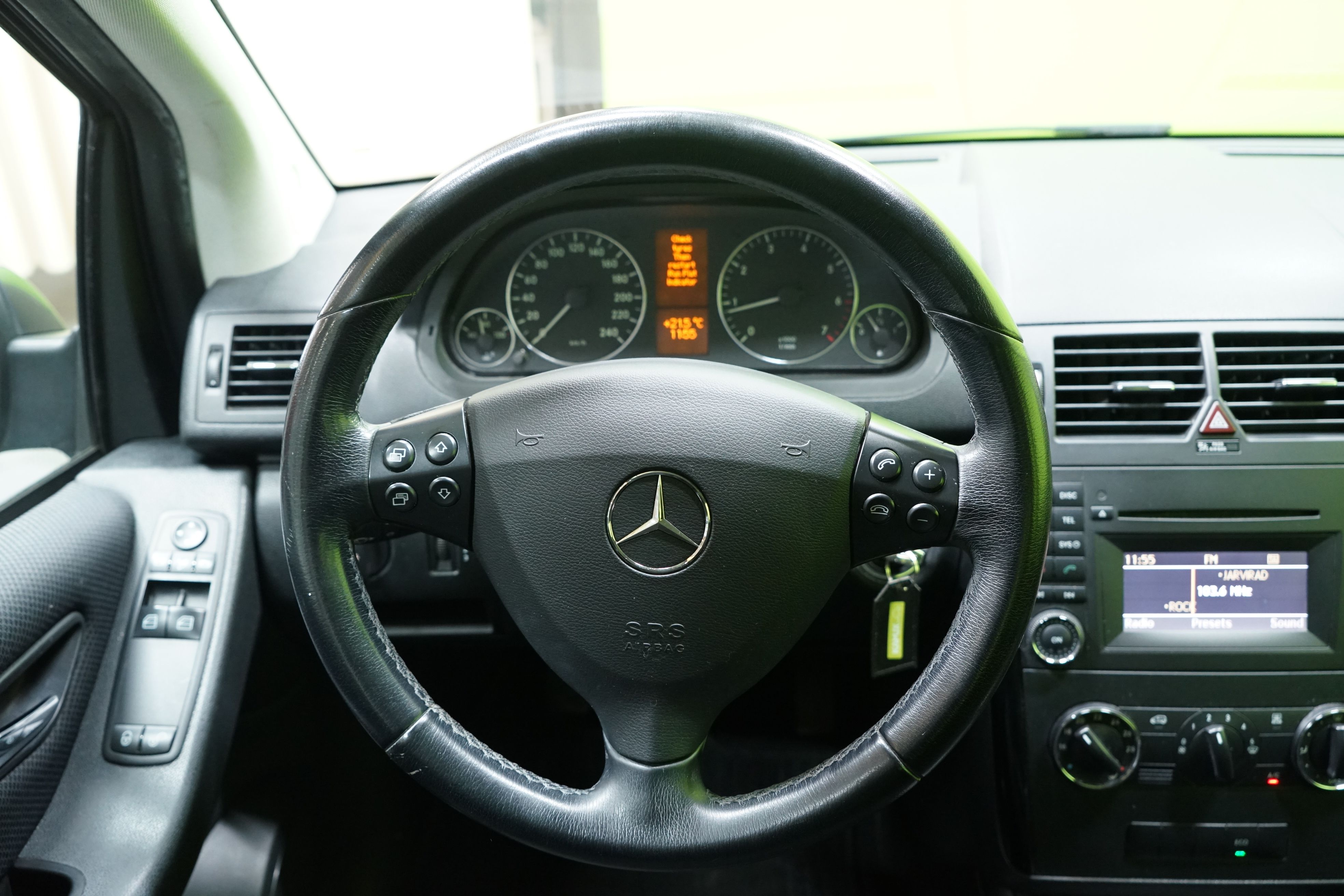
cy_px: 448
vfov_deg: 41.1
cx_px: 672
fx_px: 1195
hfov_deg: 58.7
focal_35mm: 32
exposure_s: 1/25
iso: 2500
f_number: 4.5
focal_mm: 32
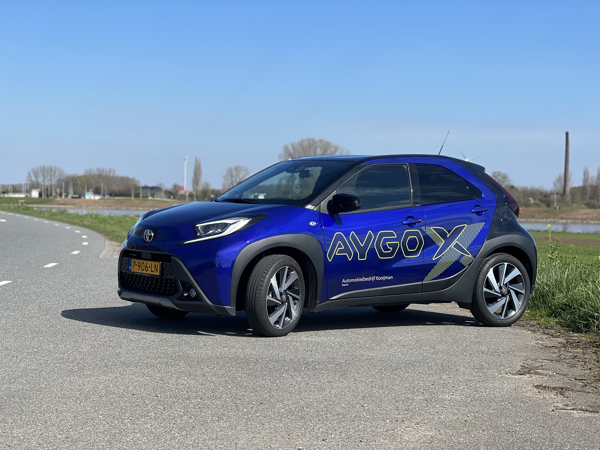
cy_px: 225
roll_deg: -0.6
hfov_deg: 25.3
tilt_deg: -2.2
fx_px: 1335
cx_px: 300
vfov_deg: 19.1
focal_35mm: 77
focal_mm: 9
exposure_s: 1/708
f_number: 2.8
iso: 32
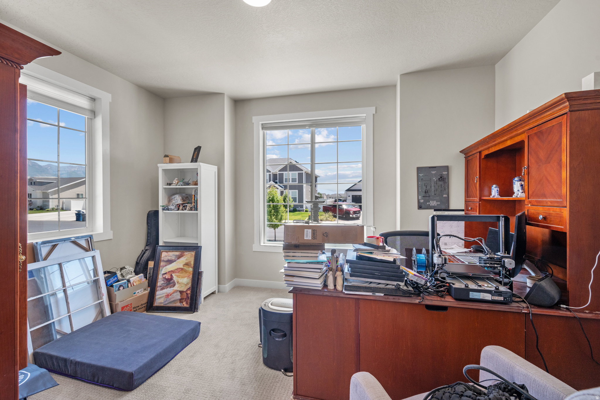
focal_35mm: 16
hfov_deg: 98.5
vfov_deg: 75.5
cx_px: 300
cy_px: 200
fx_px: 258
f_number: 8
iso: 500
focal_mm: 15.5
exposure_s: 1/6
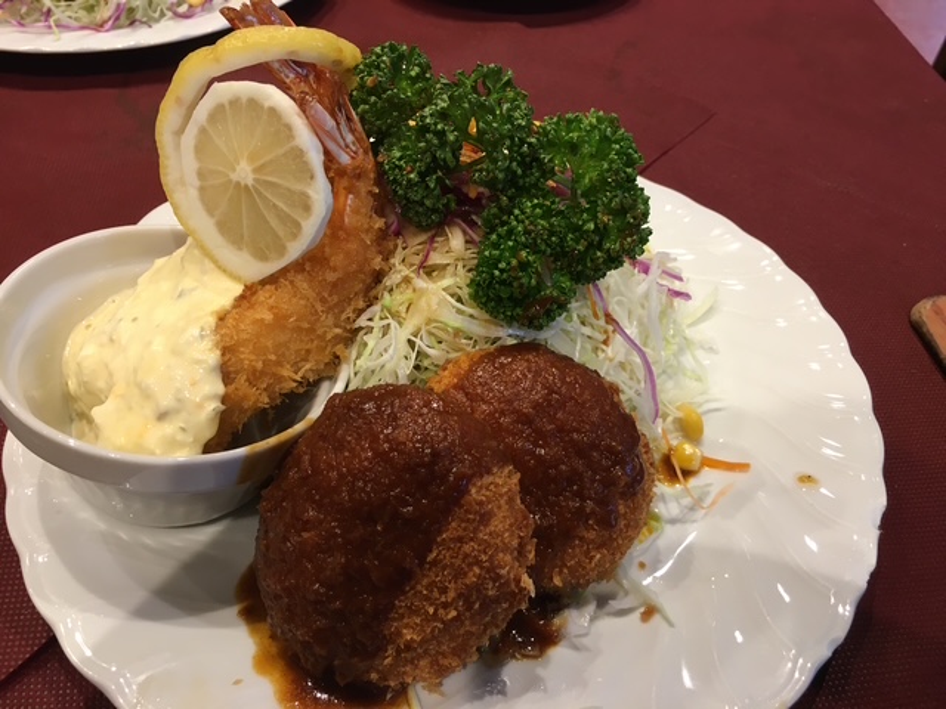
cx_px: 473
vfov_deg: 48.2
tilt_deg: -48.3
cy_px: 354
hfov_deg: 61.7
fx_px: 793
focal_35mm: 29
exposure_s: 1/30
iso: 80
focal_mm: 4.15
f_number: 2.2
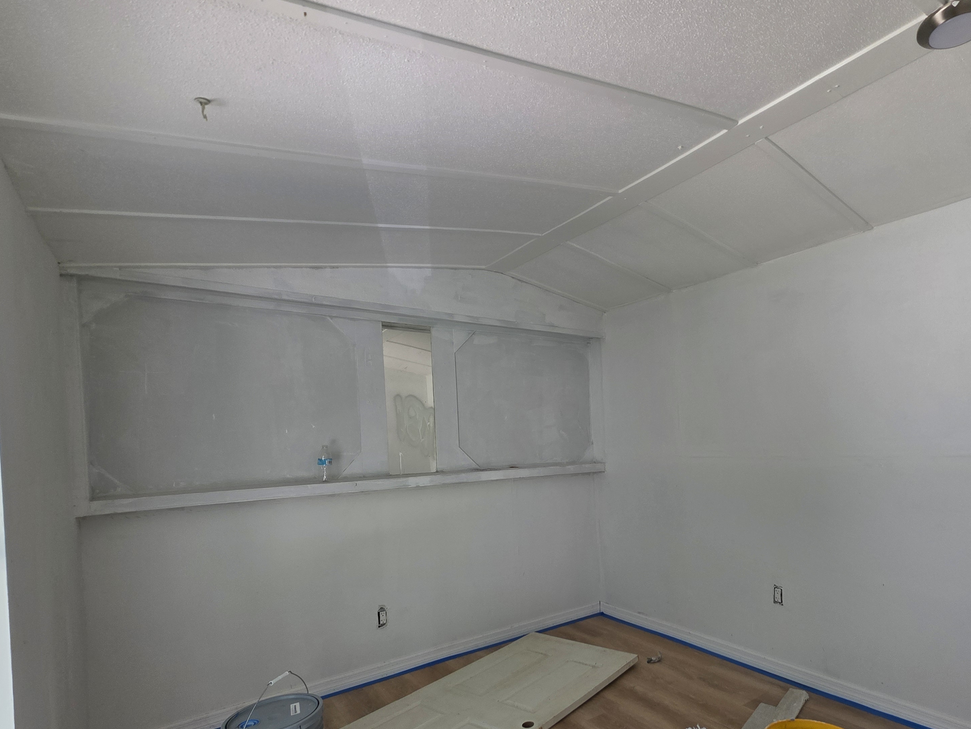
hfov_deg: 86.9
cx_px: 573
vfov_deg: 70.6
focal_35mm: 18
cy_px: 450
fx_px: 505
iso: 64
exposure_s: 1/120
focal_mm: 2.2
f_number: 1.9
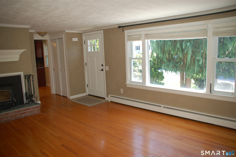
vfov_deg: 47.8
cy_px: 78
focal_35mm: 27
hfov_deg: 67.4
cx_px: 118
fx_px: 177
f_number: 3.5
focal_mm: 18
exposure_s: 1/125
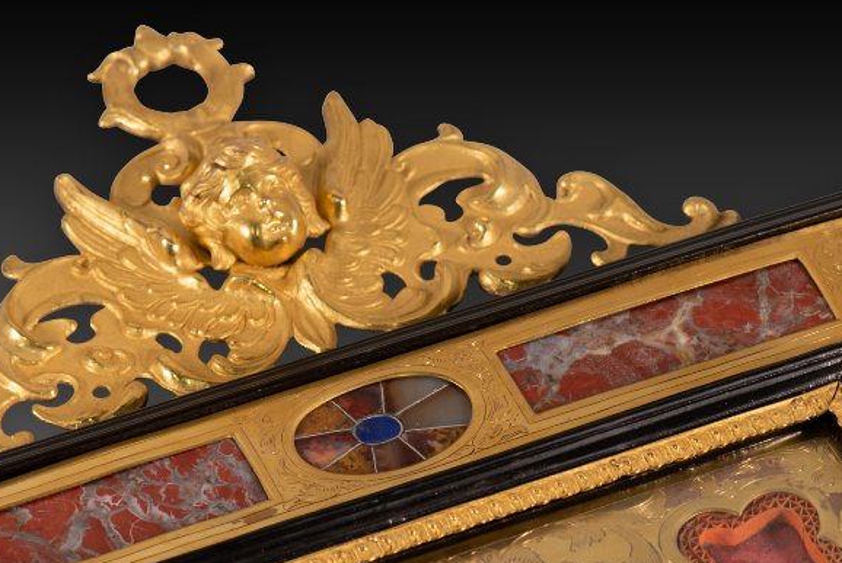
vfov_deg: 6.3
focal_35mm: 218
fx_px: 5101
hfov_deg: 9.4
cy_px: 405
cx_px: 436
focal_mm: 105
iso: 100
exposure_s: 1/6
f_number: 6.3
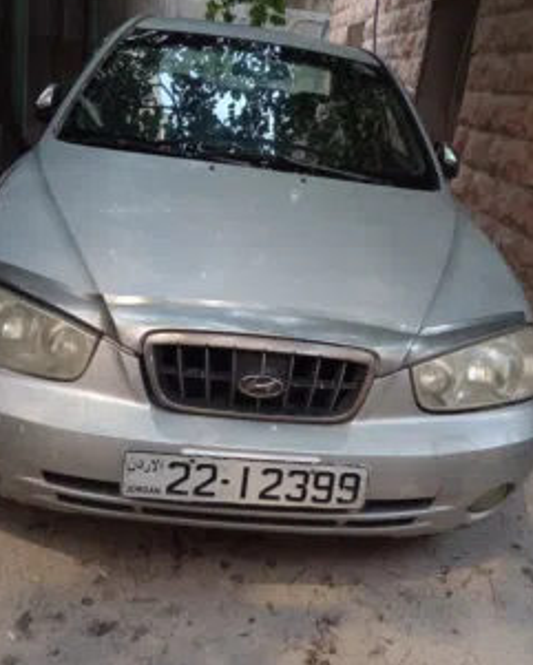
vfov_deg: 51.5
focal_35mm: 35
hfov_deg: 42.2
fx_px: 690
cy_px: 318
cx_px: 290
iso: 3605
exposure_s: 1/33.3
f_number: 1.9
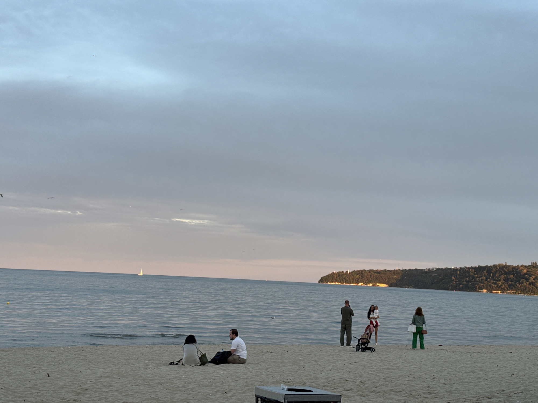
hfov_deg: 39.7
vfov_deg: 30.3
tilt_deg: +6.5
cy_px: 202
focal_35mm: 48
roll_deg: -3.4
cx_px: 269
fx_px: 746
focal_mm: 6.76
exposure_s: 1/364
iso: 64
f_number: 1.78
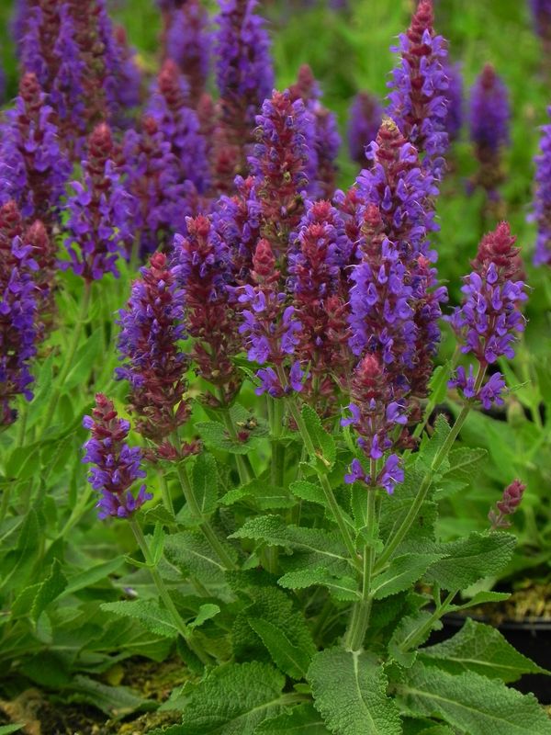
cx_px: 276
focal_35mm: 247
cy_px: 368
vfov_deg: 8.0
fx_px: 5242
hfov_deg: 6.0
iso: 160
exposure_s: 1/320
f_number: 5
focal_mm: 44
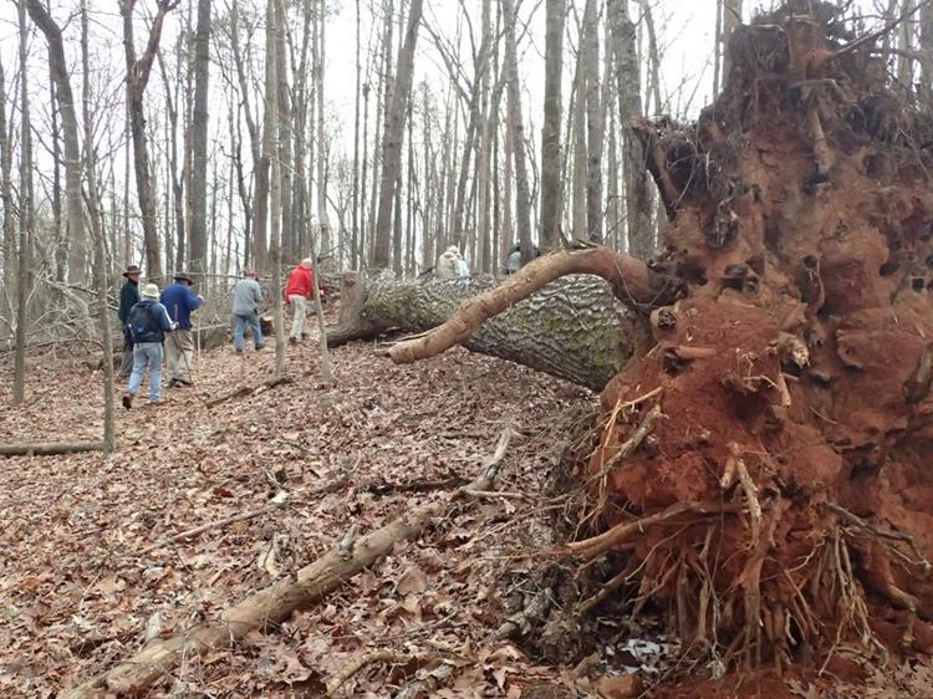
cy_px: 350
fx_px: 943
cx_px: 466
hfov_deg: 52.6
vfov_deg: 40.7
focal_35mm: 35
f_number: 3.5
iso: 800
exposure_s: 1/1000
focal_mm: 6.42
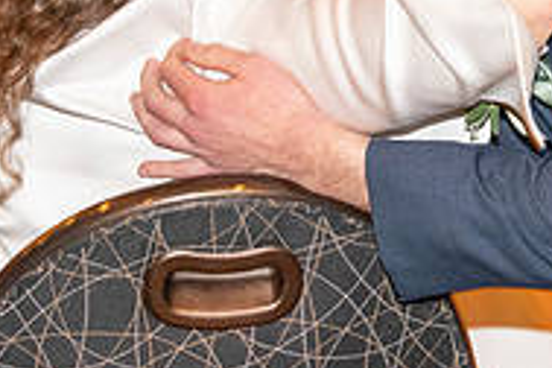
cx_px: 485
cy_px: 42
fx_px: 5750
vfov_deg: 3.7
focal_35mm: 375
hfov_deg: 5.5
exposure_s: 1/60
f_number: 5.6
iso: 2000
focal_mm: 122
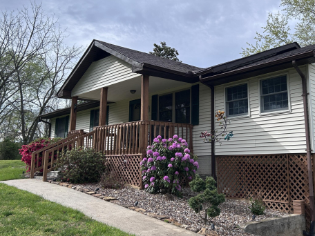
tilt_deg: +10.9
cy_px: 105
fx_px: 346
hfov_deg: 48.3
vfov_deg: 37.7
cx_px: 206
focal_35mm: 38
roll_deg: -0.5
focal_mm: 5.7
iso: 50
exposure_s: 1/2762
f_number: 1.5
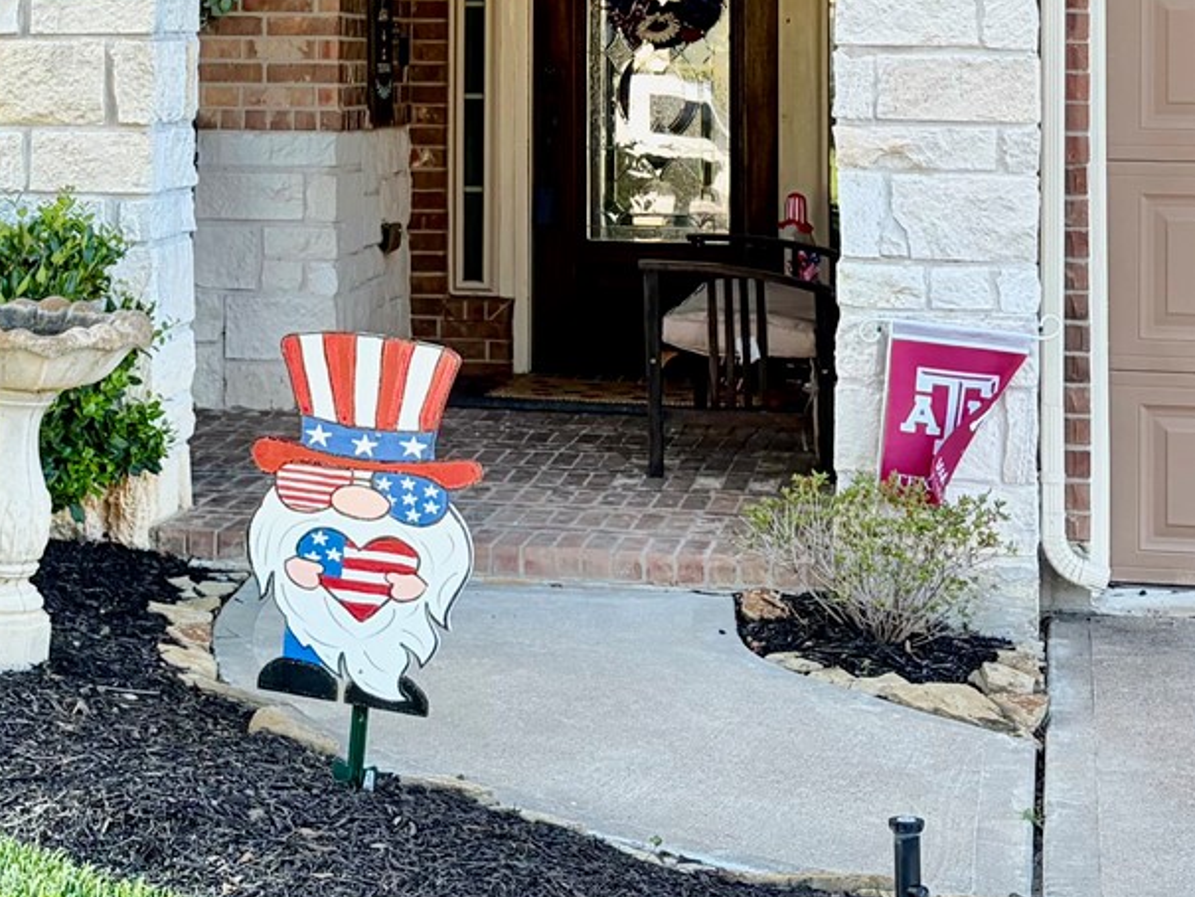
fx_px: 3039
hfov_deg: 22.0
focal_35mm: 88
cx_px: 292
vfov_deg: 16.4
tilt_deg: +1.5
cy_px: -22
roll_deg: +0.4
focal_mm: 5.96
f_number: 1.6
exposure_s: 1/201
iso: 40
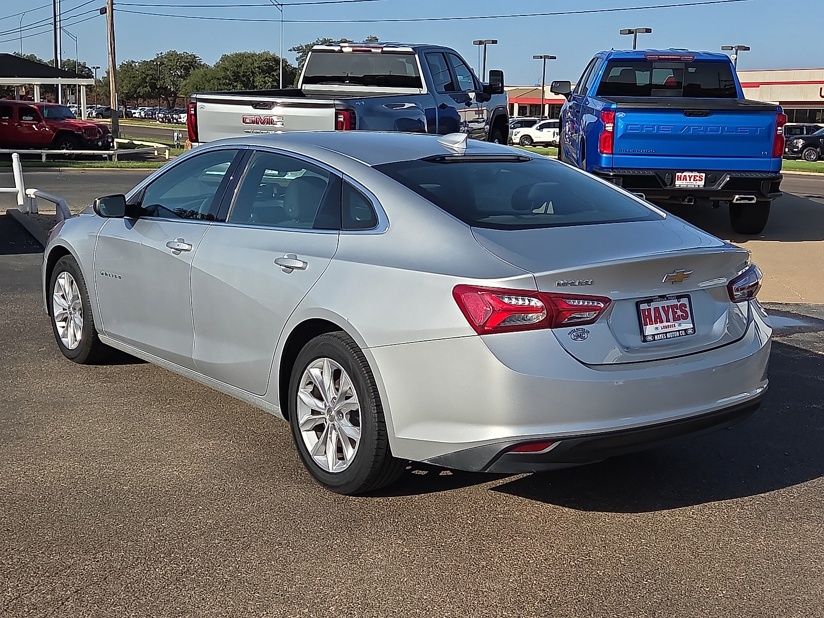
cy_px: 309
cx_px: 412
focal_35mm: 45
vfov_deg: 32.2
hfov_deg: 42.1
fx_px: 1071
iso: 25
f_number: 1.8
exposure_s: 1/2000
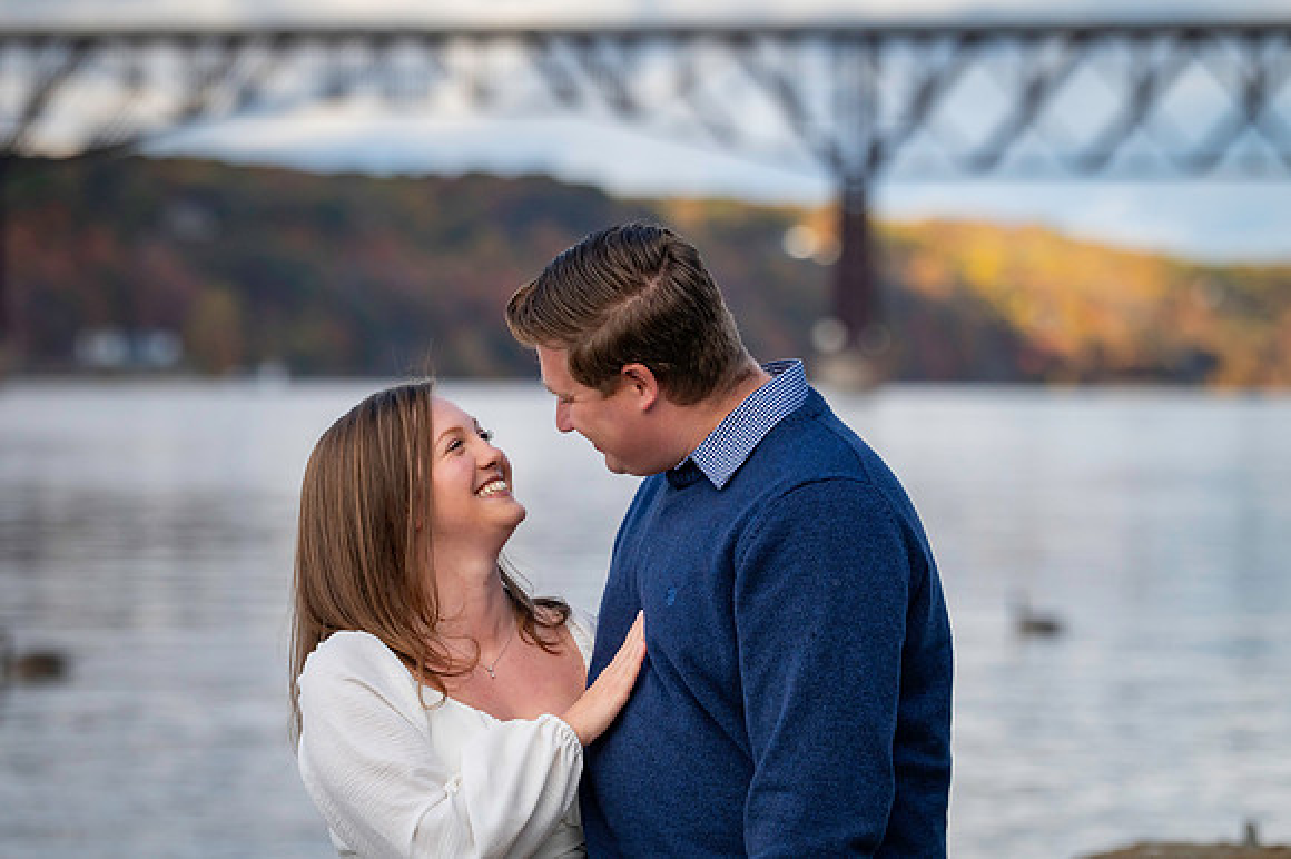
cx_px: 646
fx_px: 5620
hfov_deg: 13.1
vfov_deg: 8.7
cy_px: 430
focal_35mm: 157
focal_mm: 150
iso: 1250
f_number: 4.5
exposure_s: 1/8000
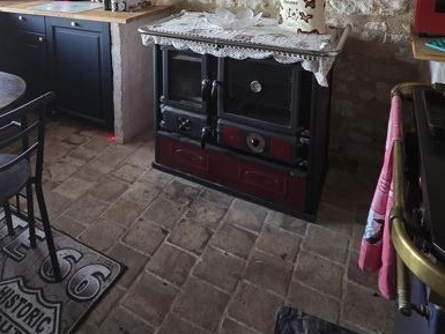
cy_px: 2
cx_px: 144
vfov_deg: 44.1
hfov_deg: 63.5
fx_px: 347
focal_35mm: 27
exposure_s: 1/50
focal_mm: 2.2
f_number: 2.2
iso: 400
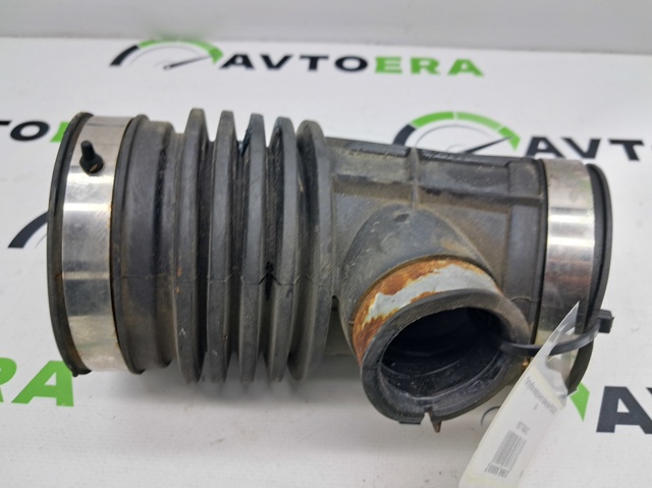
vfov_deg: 51.3
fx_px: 508
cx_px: 326
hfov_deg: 65.4
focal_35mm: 27
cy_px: 244
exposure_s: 1/50
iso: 50
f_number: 1.8
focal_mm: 4
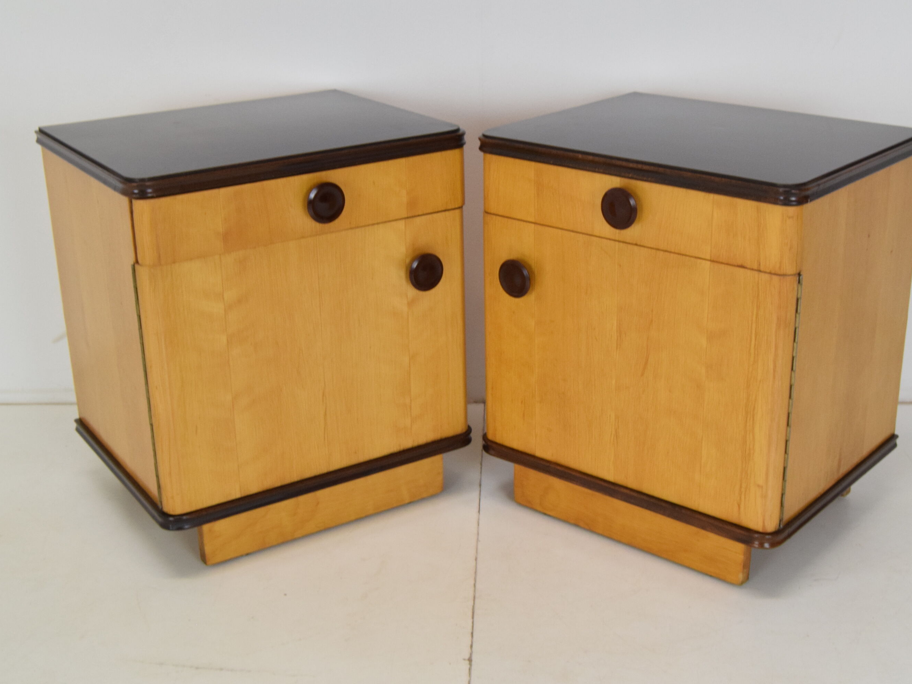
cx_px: 482
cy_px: 342
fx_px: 1291
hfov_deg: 38.9
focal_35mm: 49
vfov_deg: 29.7
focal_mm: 30
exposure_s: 1/100
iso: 1600
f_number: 10
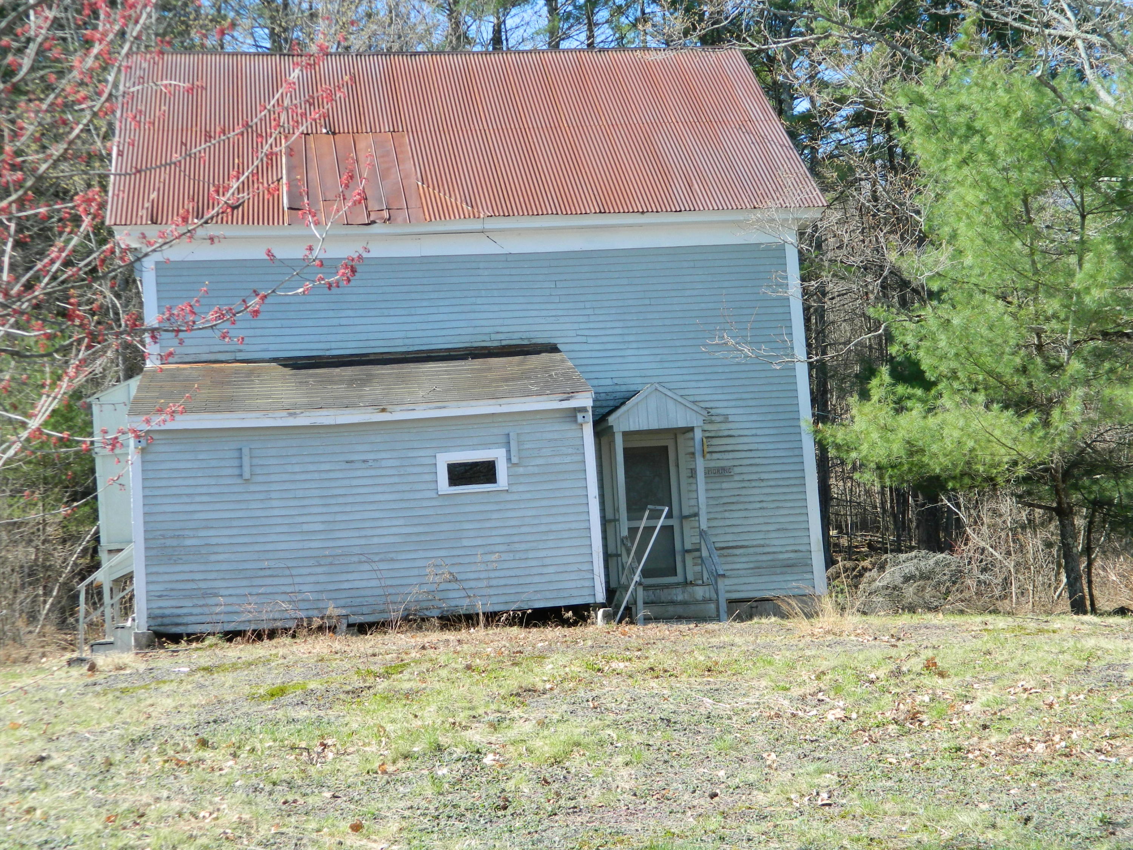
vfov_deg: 25.7
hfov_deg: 33.8
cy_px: 425
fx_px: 1866
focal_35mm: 57
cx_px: 566
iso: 140
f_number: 3.8
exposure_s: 1/400
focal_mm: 10.2
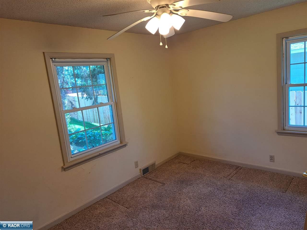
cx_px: 154
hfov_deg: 71.6
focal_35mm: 24
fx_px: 213
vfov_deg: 56.8
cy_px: 115
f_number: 1.8
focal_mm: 5.23
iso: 50
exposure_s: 1/60
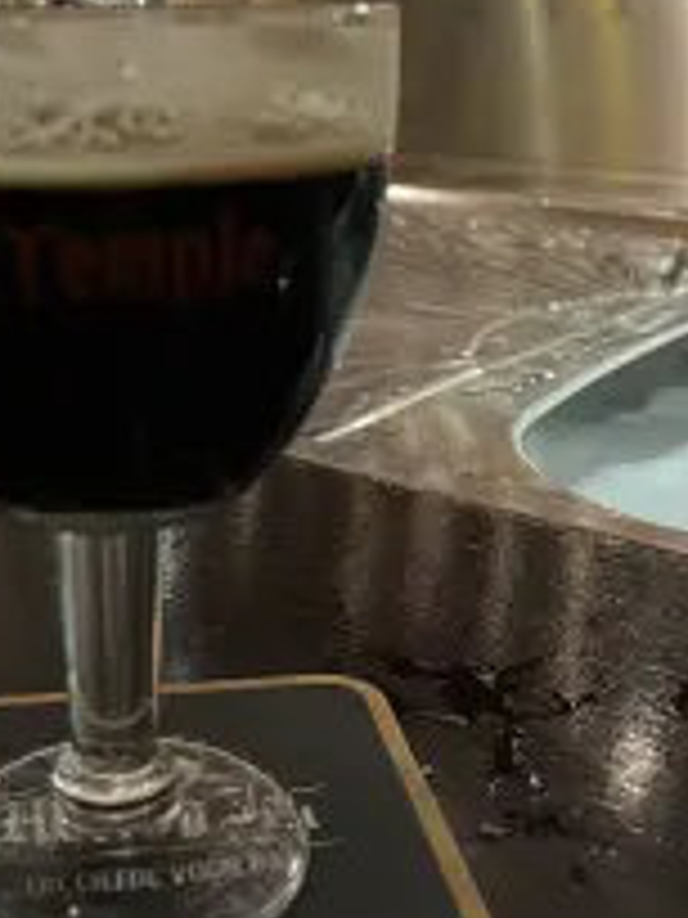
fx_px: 1352
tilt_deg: -9.8
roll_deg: +1.1
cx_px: 216
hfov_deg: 28.3
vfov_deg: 36.6
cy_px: 225
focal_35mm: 51
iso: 1000
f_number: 1.6
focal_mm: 5.1
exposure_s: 1/25
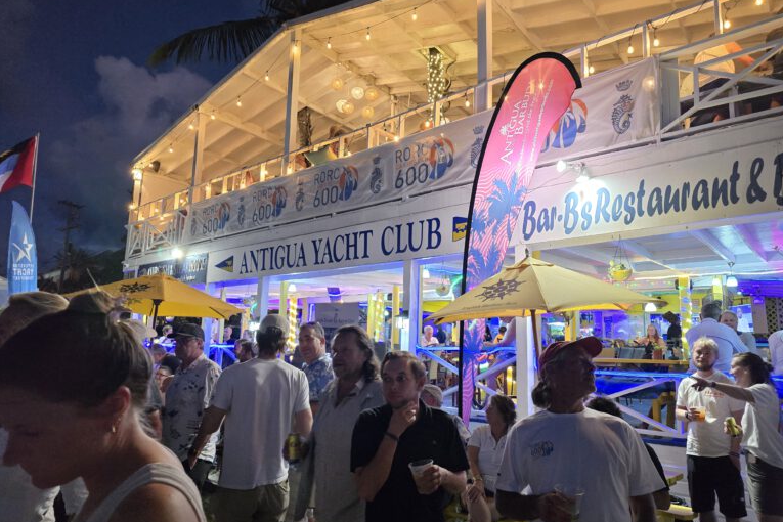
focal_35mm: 24
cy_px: 267
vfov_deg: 53.1
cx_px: 391
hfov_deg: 73.7
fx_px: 522
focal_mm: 6.3
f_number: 1.7
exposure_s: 1/60
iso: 1600
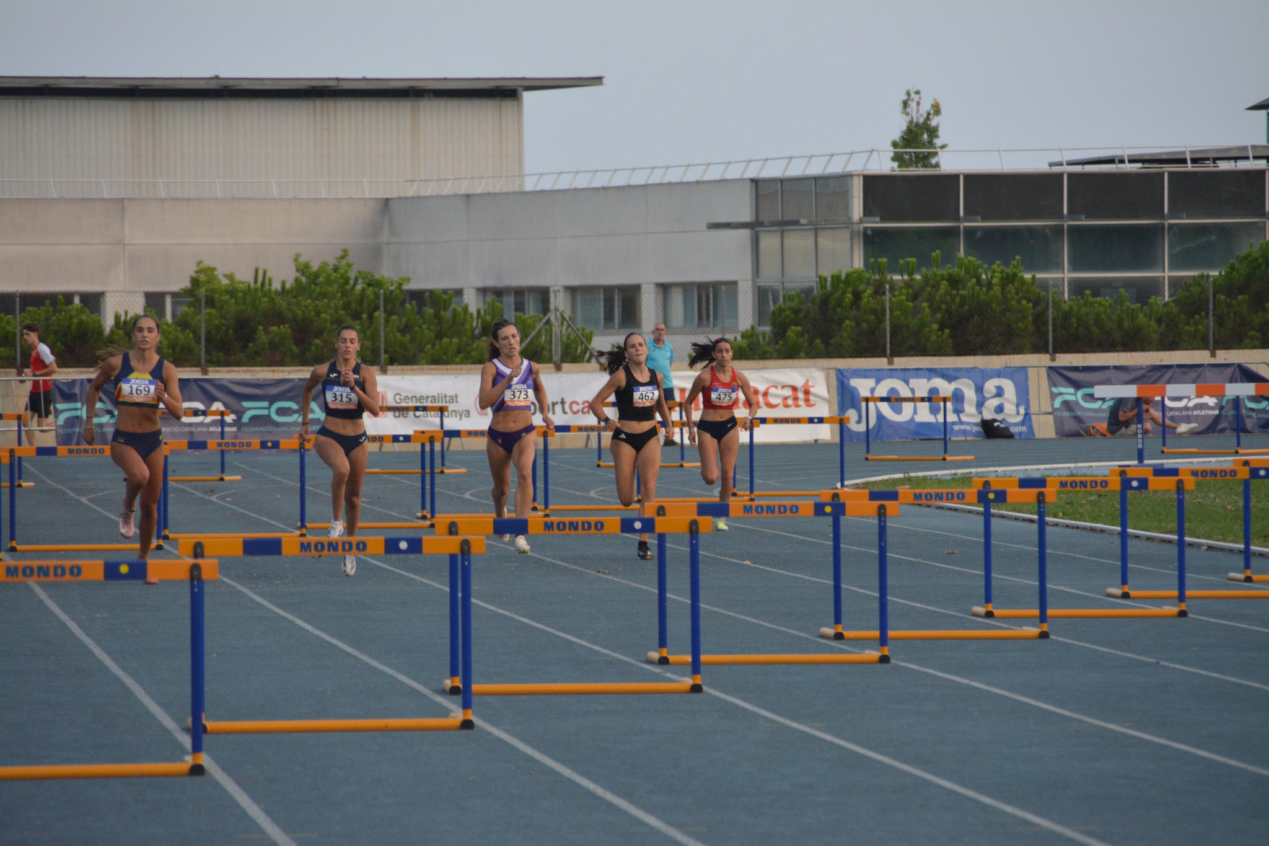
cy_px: 423
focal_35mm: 300
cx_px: 634
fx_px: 10573
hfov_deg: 6.9
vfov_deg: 4.6
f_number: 6.3
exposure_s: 1/500
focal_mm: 200
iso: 1400
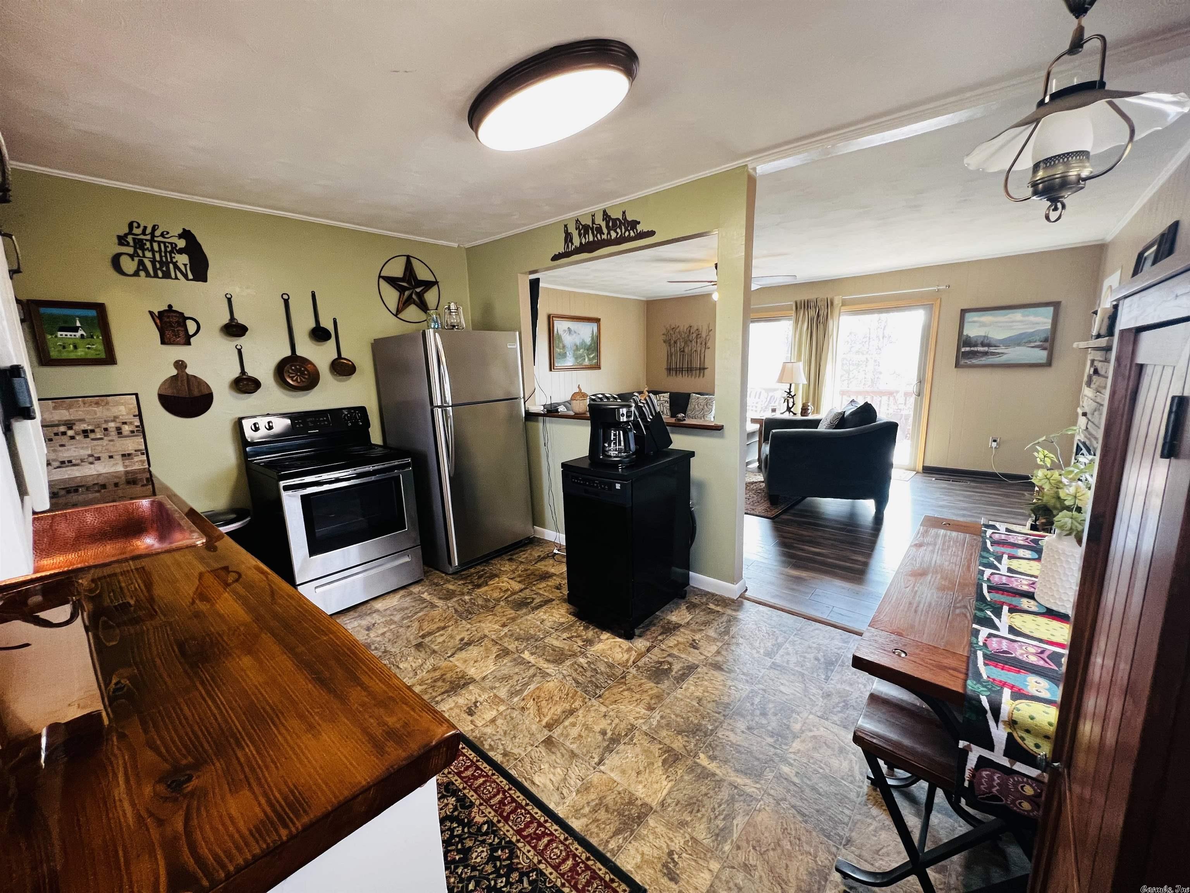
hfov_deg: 106.2
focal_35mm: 13
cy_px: 446
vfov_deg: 89.9
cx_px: 595
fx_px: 447
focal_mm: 1.57
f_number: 1.8
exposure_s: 1/60
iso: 200
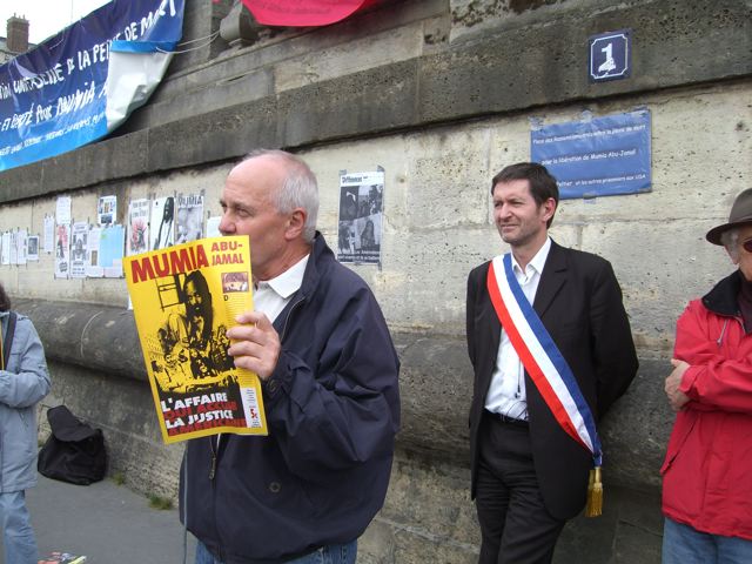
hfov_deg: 49.0
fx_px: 826
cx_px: 376
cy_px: 282
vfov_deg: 37.7
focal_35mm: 38
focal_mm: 6.2
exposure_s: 1/200
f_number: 2.7
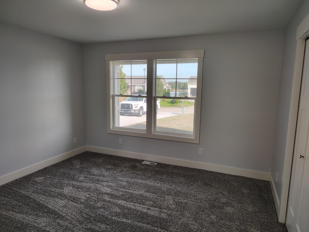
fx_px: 215
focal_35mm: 24
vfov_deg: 56.9
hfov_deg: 71.5
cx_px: 154
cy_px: 116
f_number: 1.8
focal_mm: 5.56
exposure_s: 1/120
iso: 384
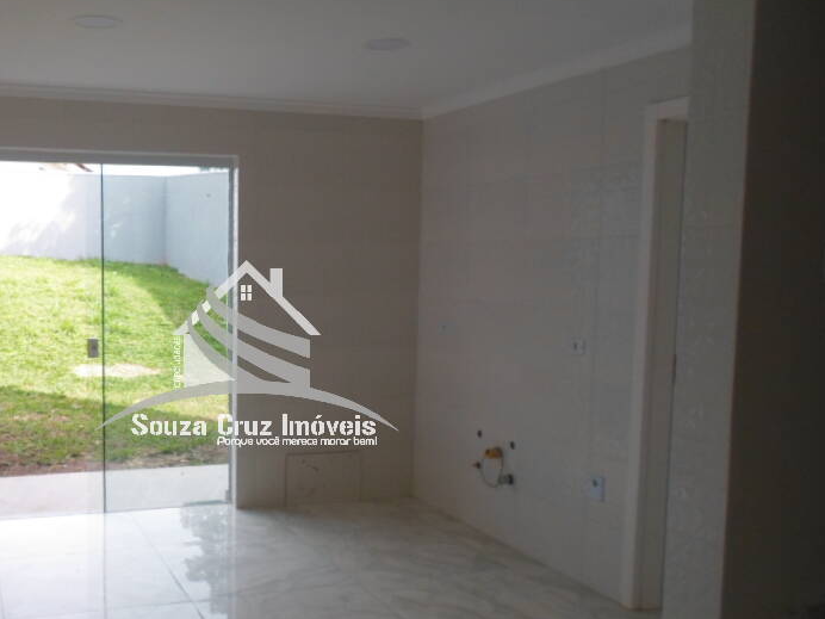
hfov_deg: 48.9
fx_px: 882
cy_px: 354
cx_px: 247
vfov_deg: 38.6
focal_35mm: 37
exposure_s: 1/250
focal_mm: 4.5
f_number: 2.5
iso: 80
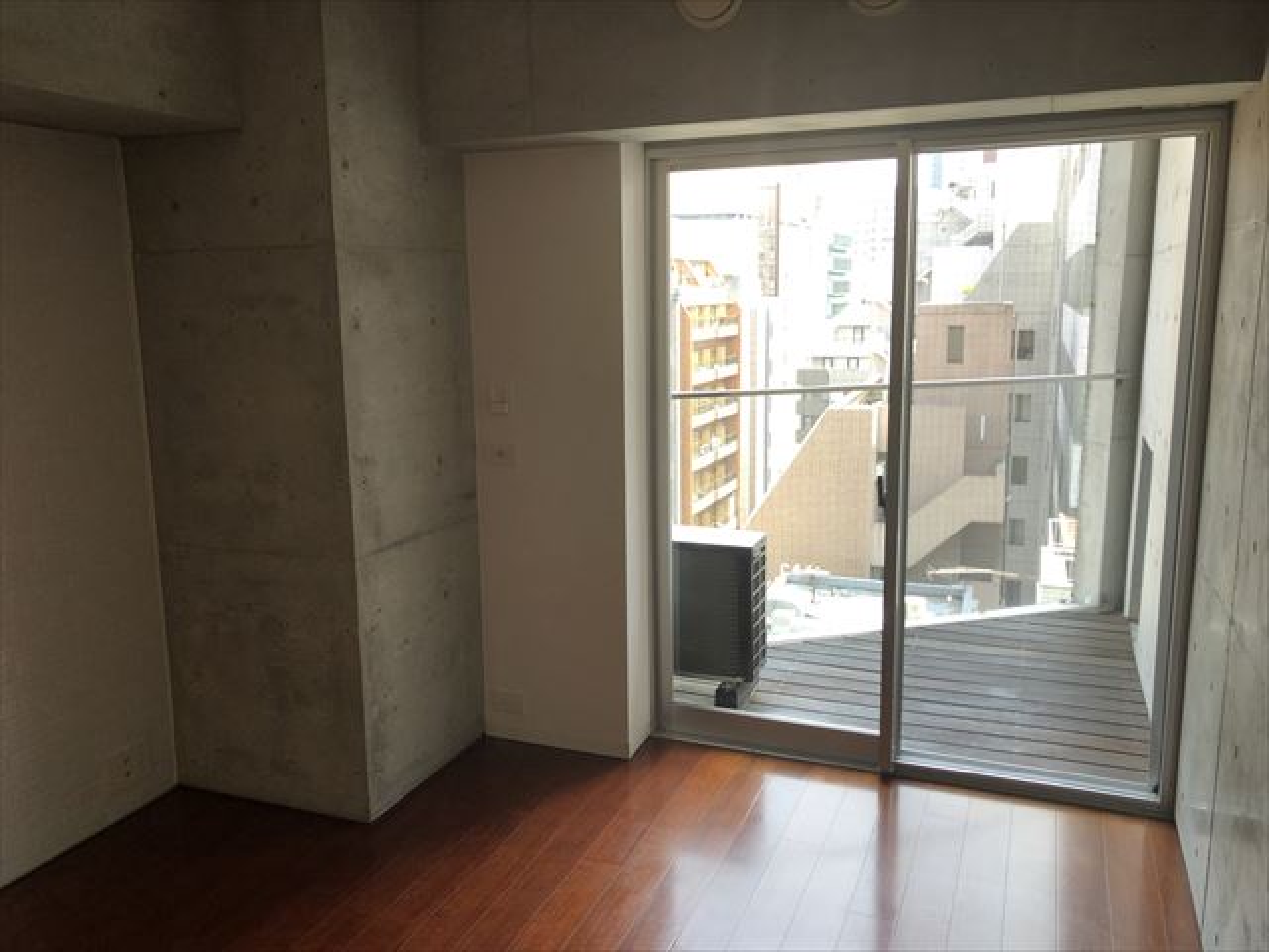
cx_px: 634
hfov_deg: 63.4
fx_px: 1026
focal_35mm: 28
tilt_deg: -8.4
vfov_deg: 49.7
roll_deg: +0.9
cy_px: 476
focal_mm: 3.99
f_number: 1.8
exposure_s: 1/100
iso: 25
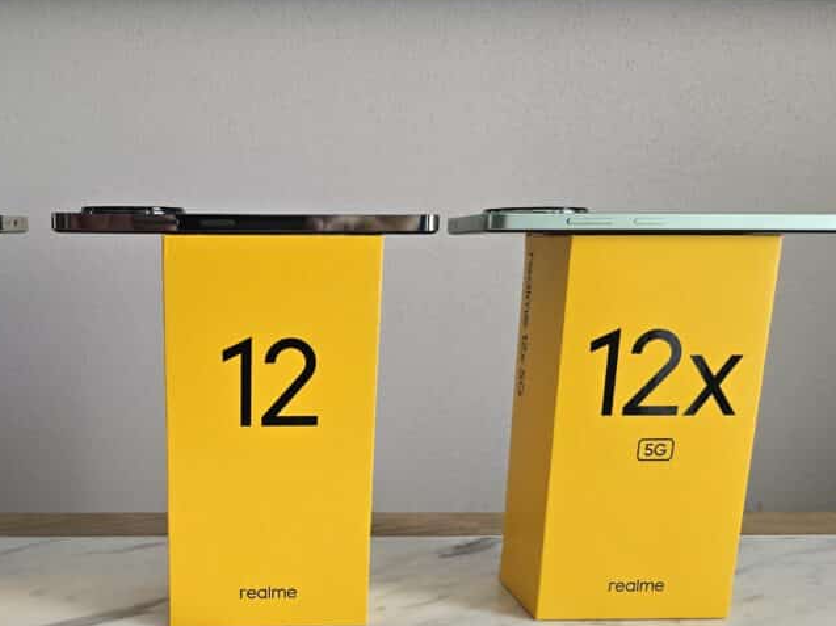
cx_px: 239
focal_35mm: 37
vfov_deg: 37.4
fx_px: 893
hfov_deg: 48.7
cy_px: 491
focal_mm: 6.3
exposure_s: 1/100
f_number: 1.7
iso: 250
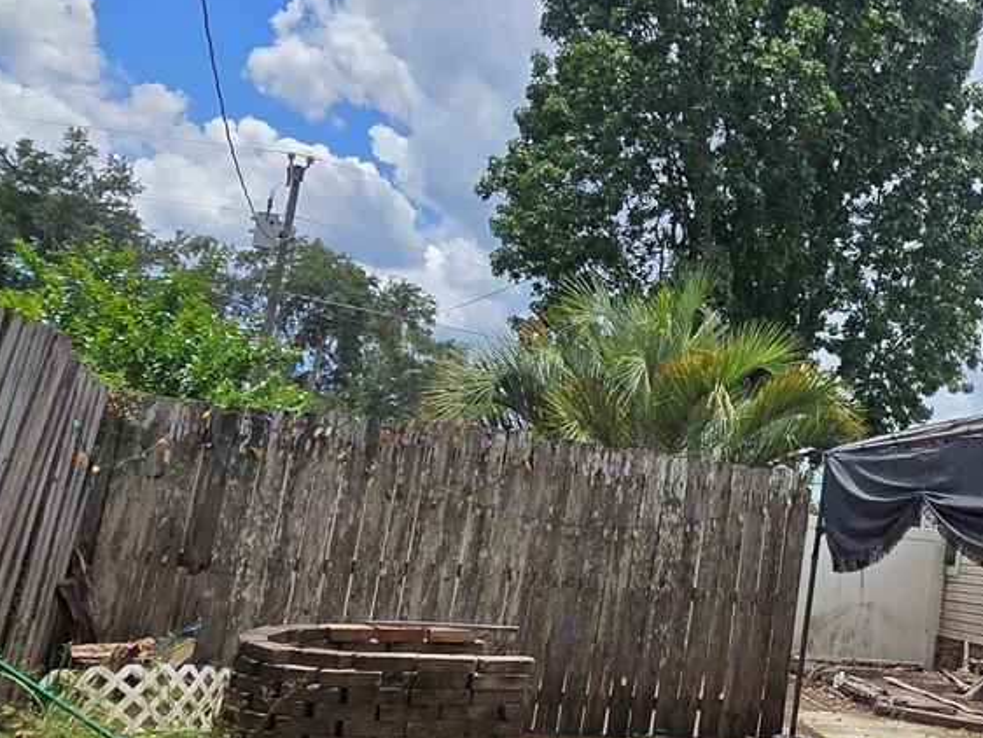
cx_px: 939
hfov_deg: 44.2
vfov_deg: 38.7
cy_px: 378
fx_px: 1051
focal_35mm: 37
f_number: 2.2
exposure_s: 1/3345
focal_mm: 2.2
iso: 50
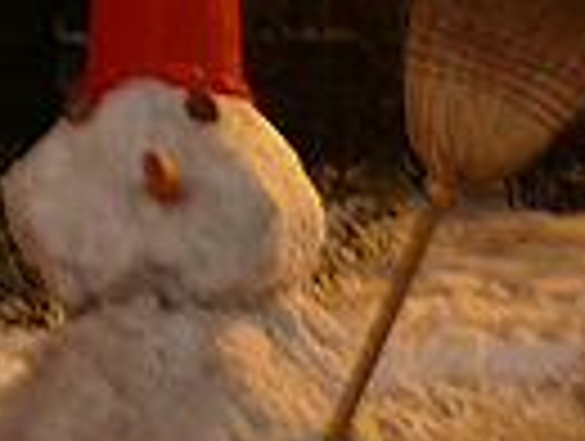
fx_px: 2133
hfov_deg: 15.6
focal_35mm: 126
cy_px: 306
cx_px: 216
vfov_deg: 11.8
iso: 200
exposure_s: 1/2
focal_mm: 8.2
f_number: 2.8
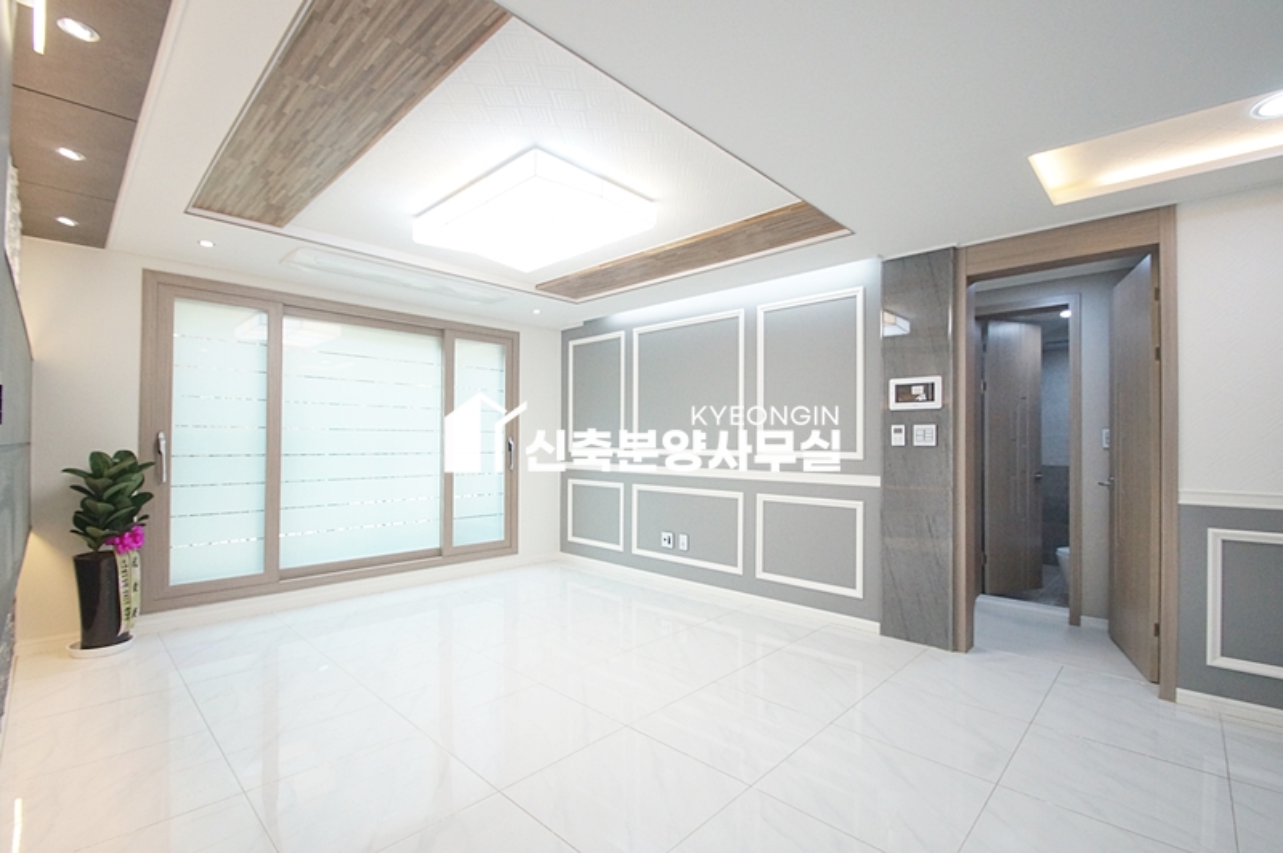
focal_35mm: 15
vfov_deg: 77.2
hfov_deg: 100.4
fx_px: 534
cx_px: 642
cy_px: 426
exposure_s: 1/80
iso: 1600
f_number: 7.1
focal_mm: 10
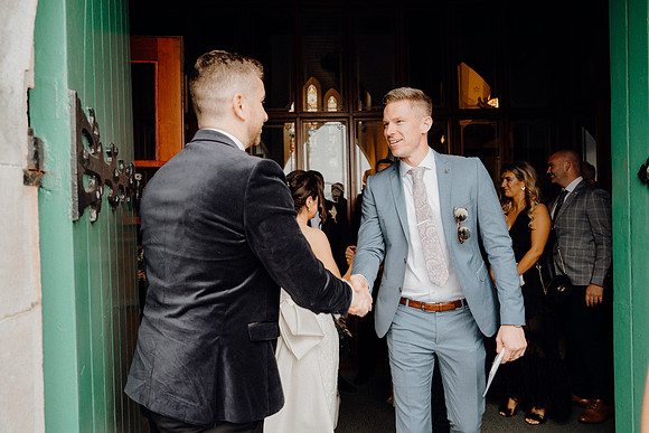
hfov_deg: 71.5
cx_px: 324
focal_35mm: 25
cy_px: 216
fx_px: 451
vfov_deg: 51.3
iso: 320
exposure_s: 1/200
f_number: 3.5
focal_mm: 25
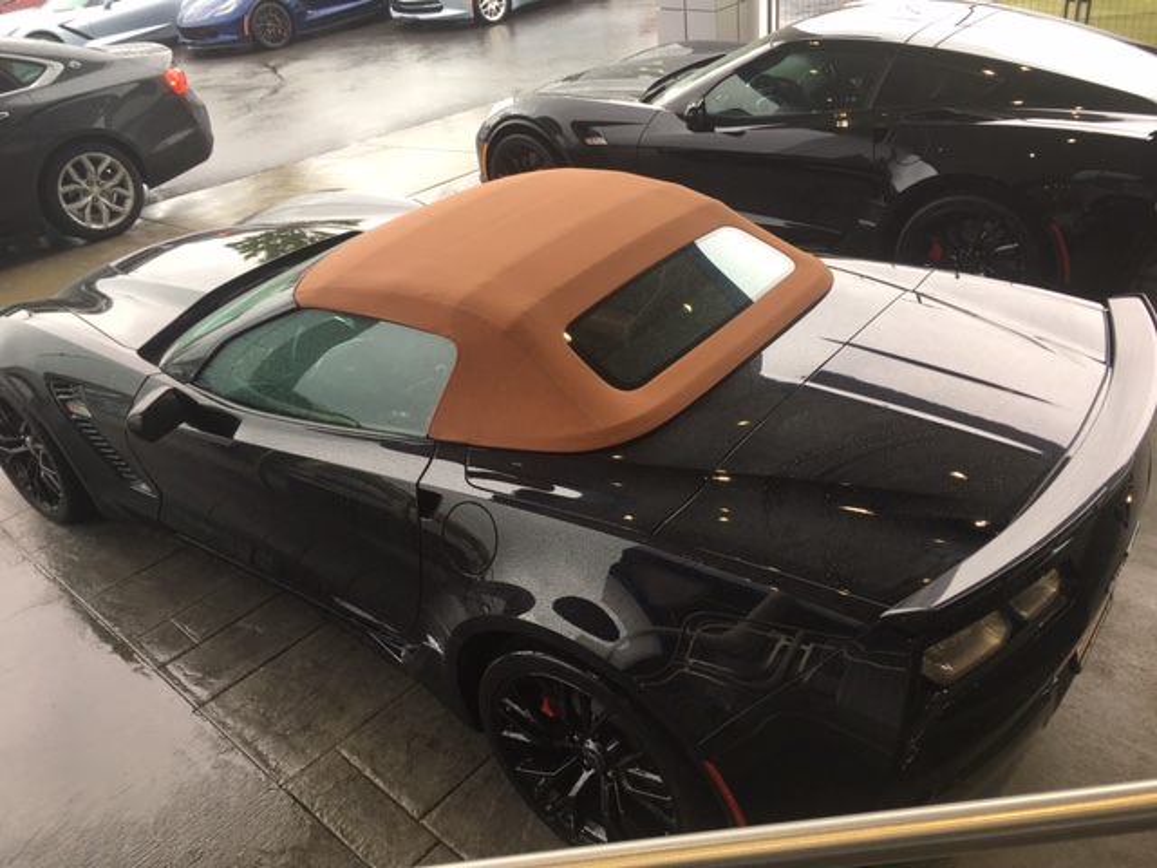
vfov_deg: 48.2
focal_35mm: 29
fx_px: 969
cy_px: 434
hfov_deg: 61.7
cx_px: 578
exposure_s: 1/60
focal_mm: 4.15
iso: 32
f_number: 2.2
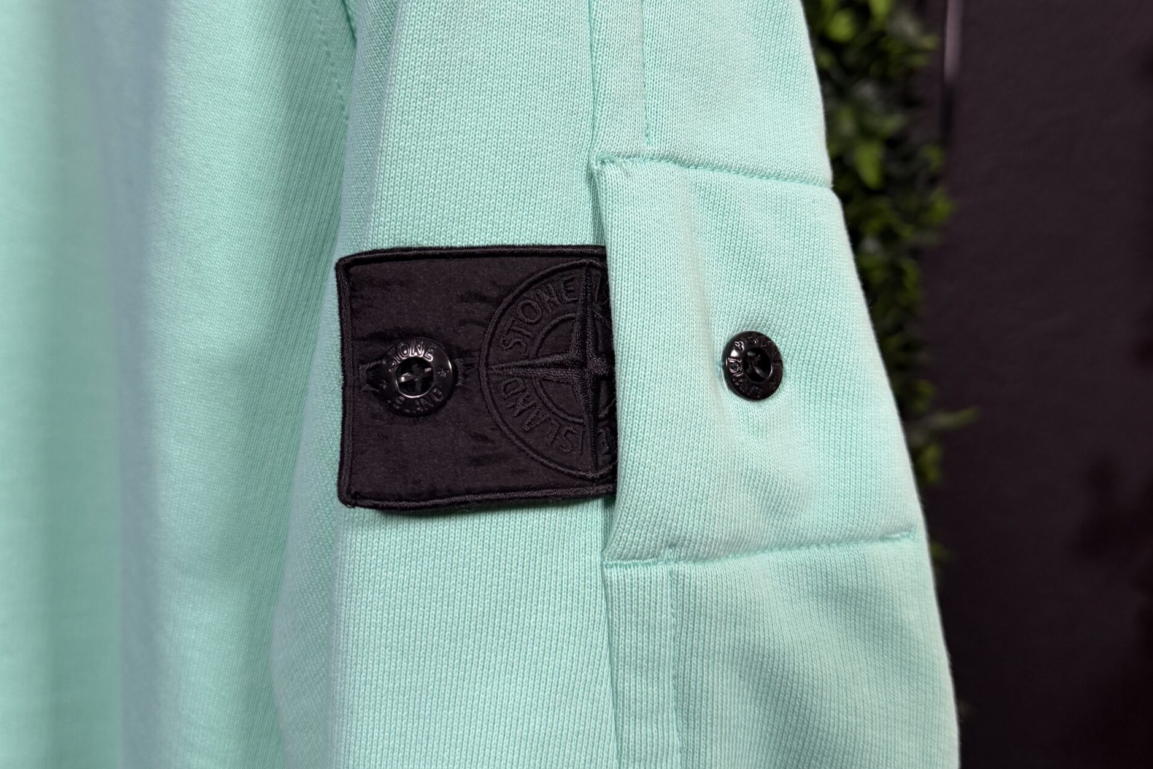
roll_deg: -0.1
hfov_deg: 55.8
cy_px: 226
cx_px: 581
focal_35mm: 34
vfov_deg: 38.2
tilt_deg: -4.7
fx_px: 1089
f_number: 1.78
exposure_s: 1/63
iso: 200
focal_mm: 6.76
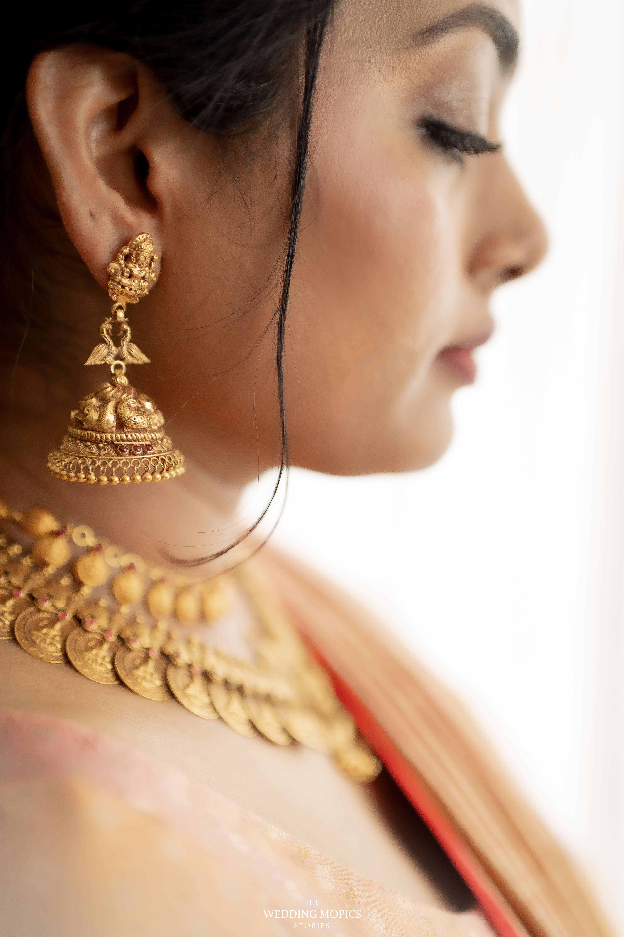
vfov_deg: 39.6
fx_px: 1300
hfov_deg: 27.0
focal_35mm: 50
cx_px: 312
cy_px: 468
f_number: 1.8
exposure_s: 1/320
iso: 250
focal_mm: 50
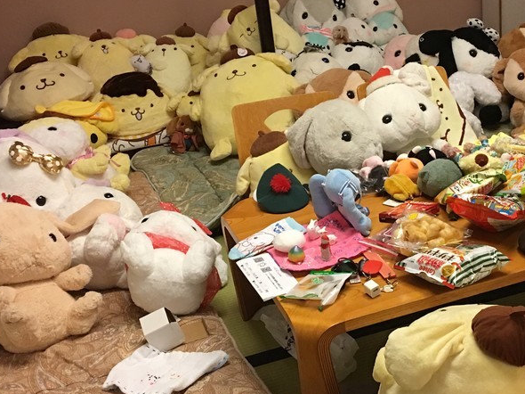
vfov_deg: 24.7
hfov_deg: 32.5
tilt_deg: -25.7
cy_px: 251
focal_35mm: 59
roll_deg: +6.6
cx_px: 338
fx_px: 894
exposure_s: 1/17
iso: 100
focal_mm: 4.15
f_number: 2.2
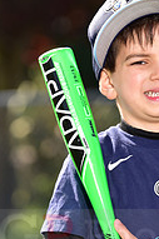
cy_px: 226
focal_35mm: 517
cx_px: 175
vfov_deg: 4.0
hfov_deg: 2.7
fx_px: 3431
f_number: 5
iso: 80
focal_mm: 170
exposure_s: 1/200
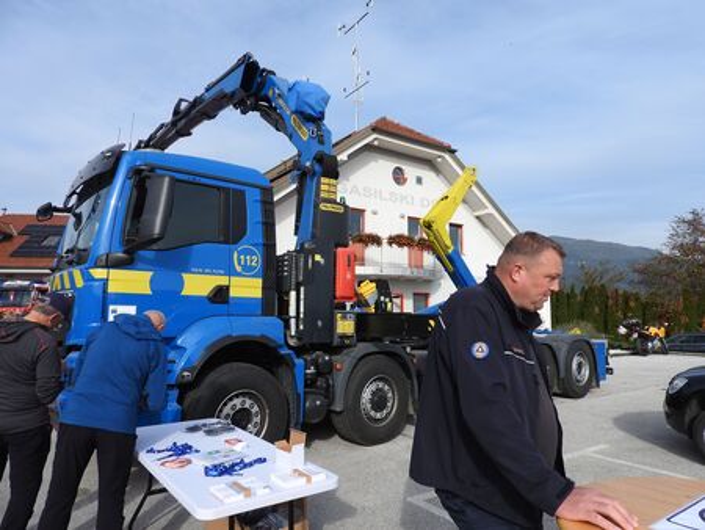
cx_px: 352
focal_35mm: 24
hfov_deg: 71.6
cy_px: 265
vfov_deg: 56.9
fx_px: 489
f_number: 3.3
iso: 100
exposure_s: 1/1250
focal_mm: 4.3
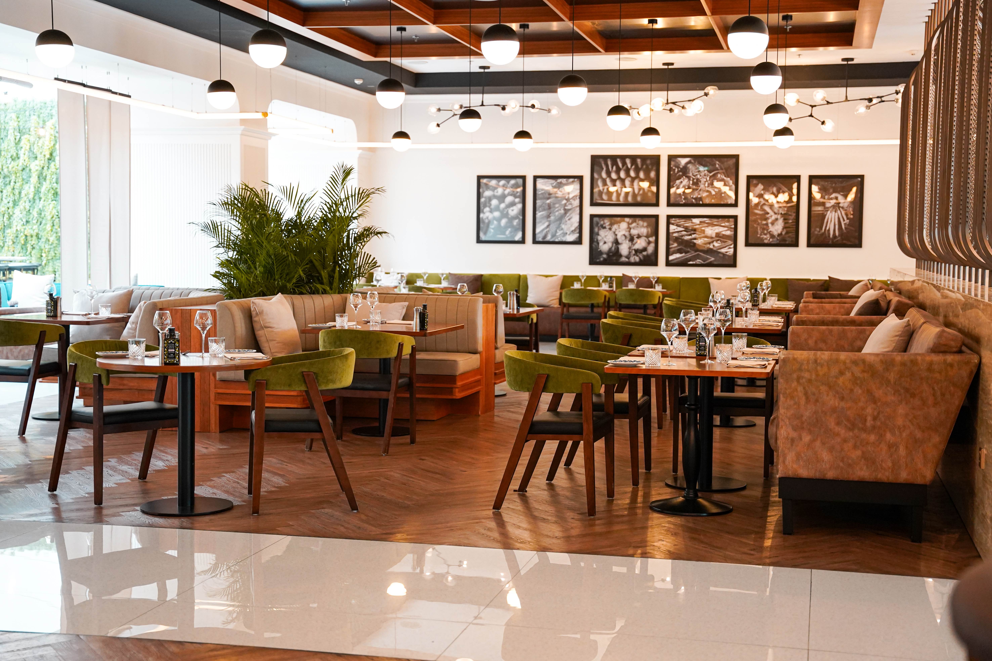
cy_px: 330
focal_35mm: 48
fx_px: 1323
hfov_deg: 41.1
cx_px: 496
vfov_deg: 28.1
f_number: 2.8
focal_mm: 48
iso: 2500
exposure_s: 1/125
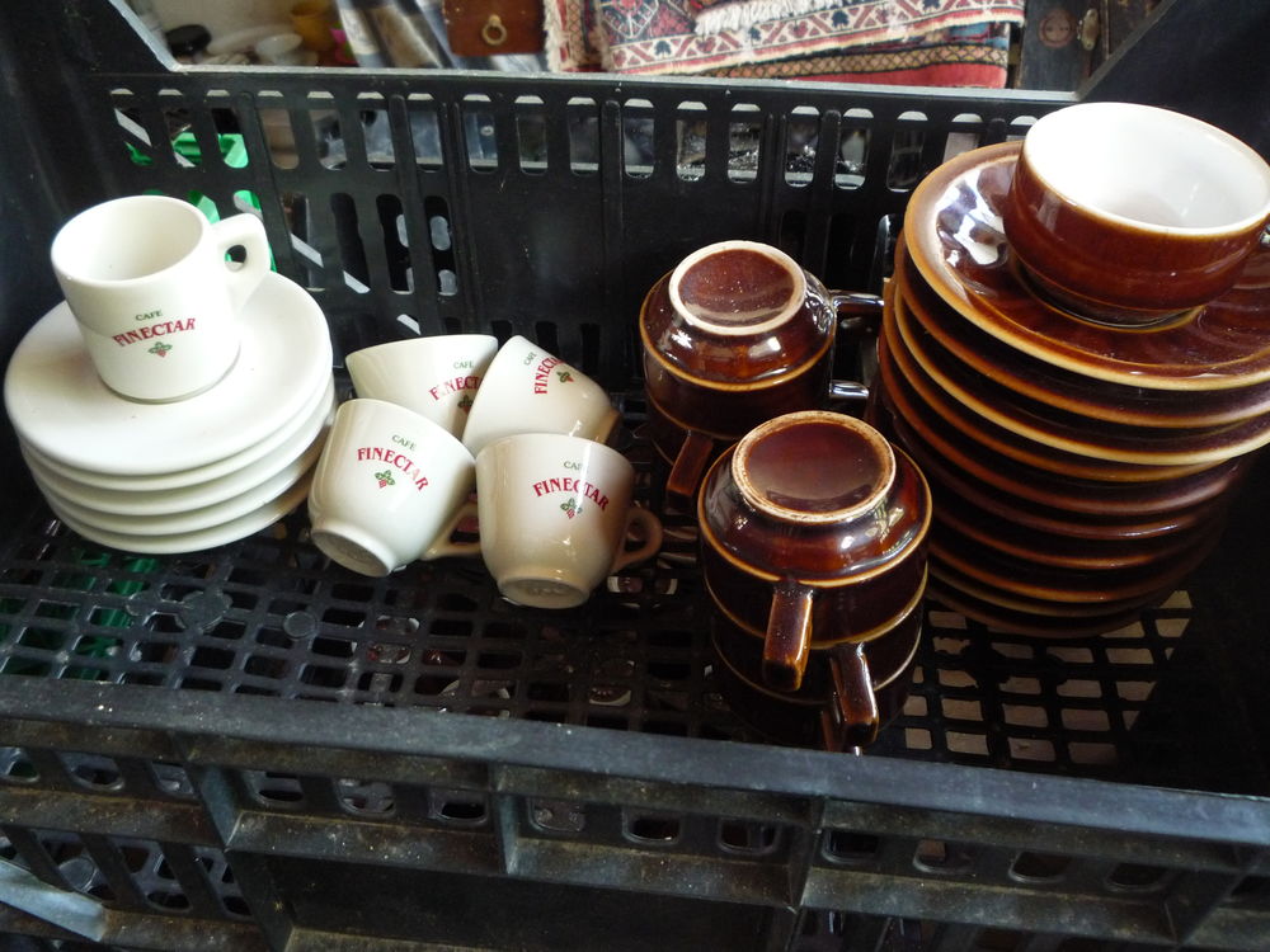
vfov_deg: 46.8
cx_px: 635
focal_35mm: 30
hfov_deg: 60.0
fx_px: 1101
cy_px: 476
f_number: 3.3
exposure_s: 1/30
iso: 320
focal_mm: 5.2
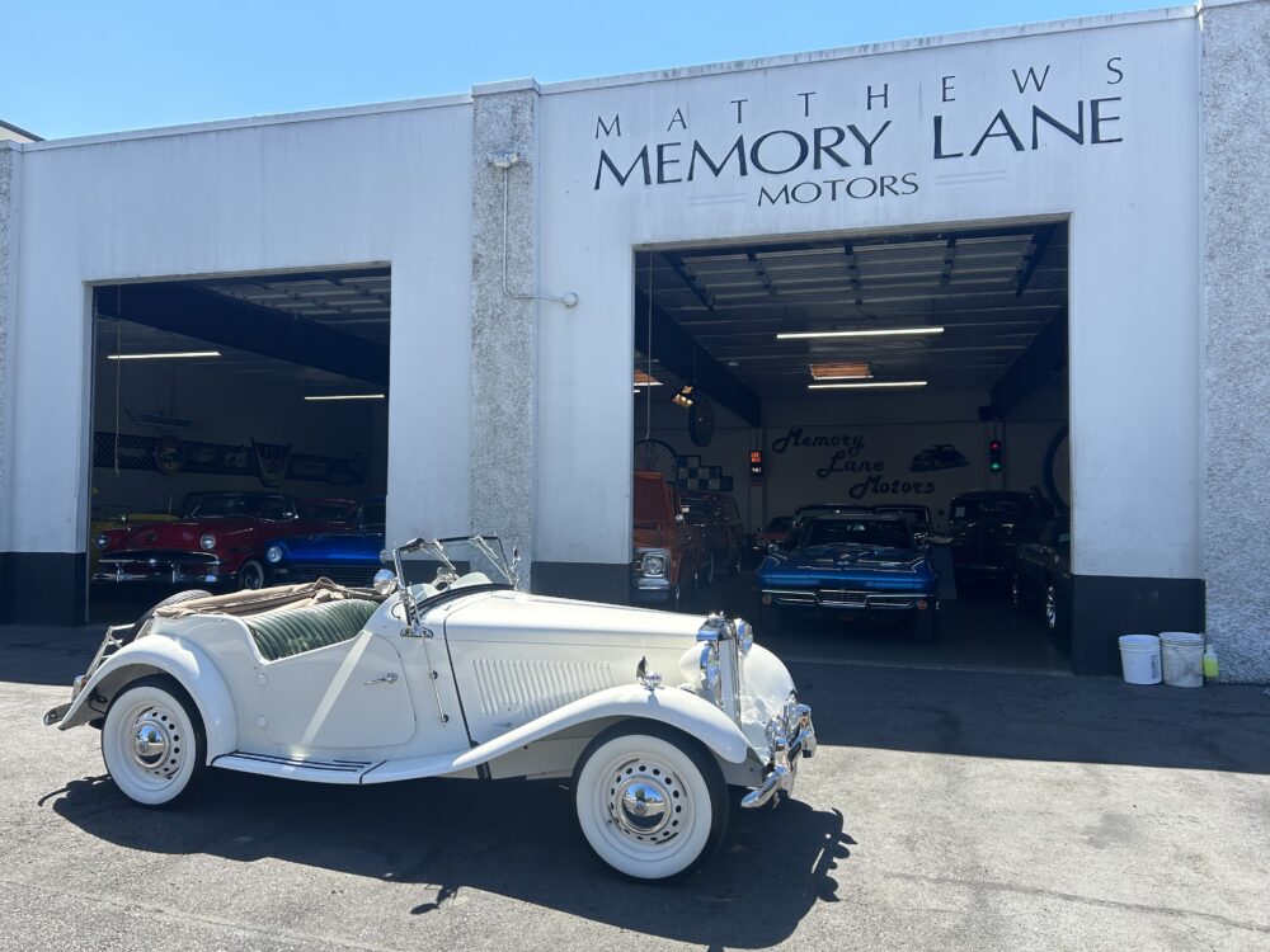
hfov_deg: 67.3
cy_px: 476
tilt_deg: +3.2
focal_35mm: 26
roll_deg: -0.3
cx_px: 635
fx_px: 954
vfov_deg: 53.1
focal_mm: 5.7
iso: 50
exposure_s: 1/1488
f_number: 1.5
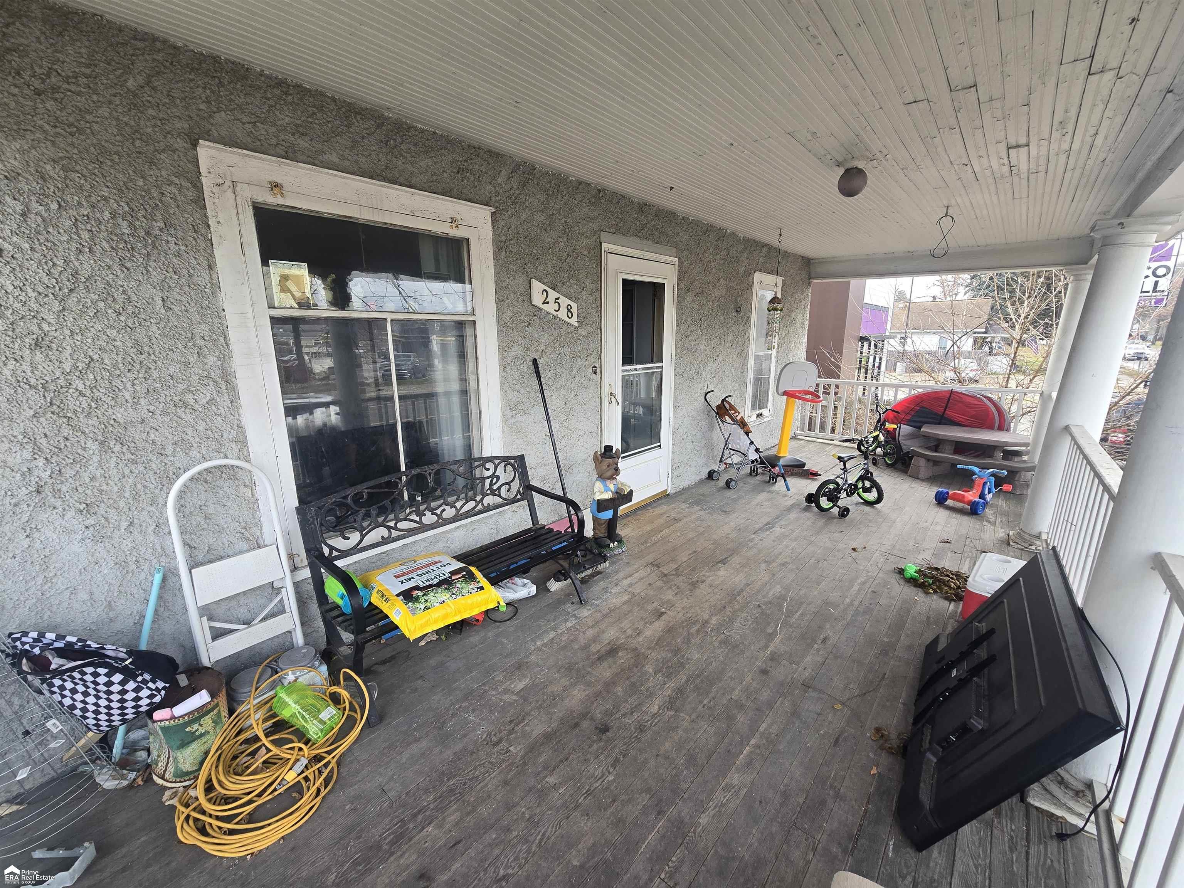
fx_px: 445
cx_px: 592
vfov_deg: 89.9
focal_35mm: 13
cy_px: 444
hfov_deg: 106.2
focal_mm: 2.2
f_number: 2.2
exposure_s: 1/129
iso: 50
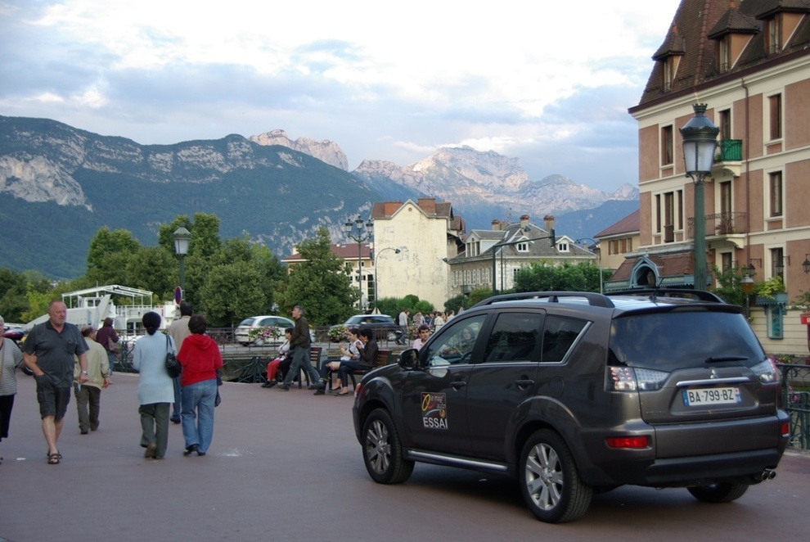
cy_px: 271
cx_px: 405
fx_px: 1182
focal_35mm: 52
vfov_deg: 25.8
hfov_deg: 37.8
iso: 200
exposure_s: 1/45
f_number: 4
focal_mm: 35
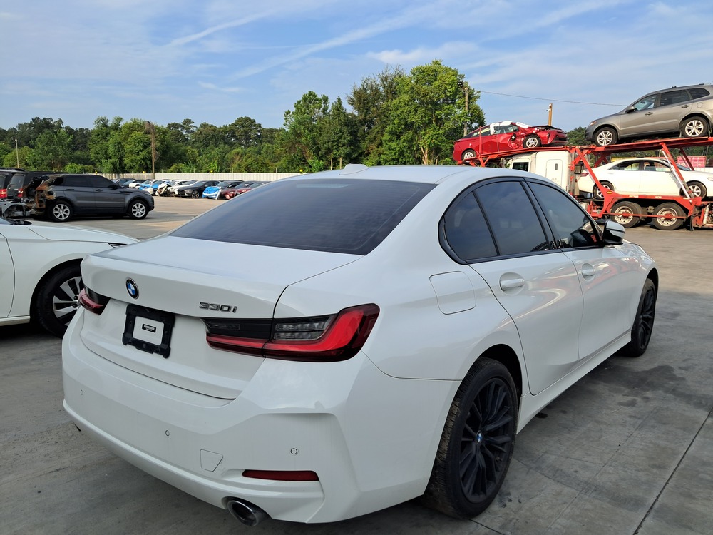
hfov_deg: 65.3
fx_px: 556
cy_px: 268
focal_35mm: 27
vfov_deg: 51.4
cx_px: 356
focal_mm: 4
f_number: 1.8
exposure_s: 1/428
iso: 50
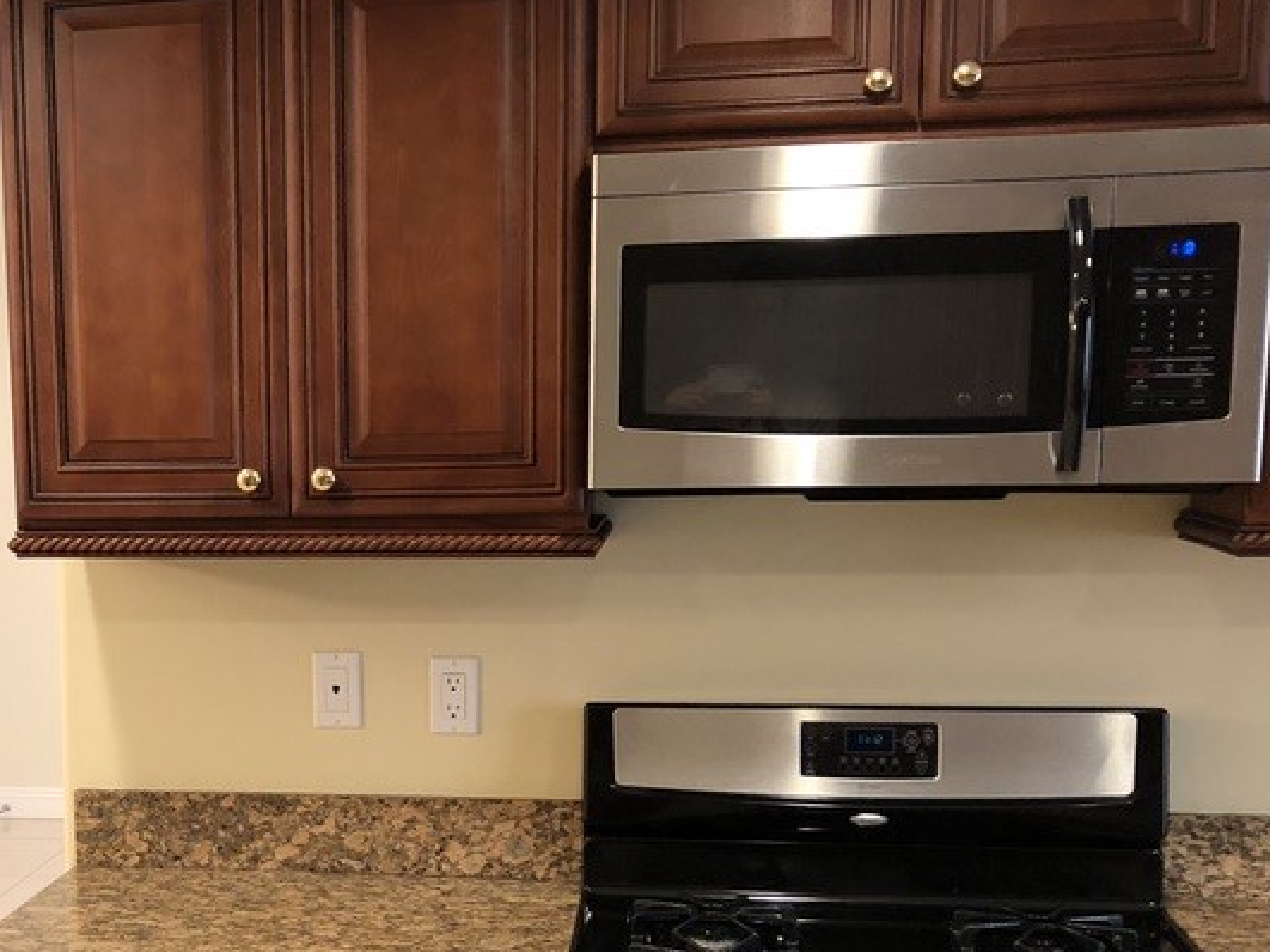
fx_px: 1981
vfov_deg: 26.6
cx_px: 256
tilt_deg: -8.3
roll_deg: +0.0
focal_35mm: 54
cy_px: 722
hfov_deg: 34.5
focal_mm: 3.99
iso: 50
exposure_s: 1/15
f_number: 1.8
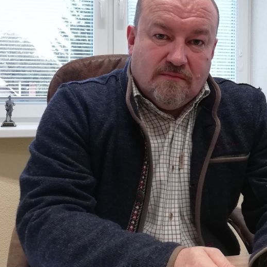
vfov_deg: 32.1
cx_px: 161
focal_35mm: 53
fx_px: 463
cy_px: 107
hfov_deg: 32.1
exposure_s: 1/33.3
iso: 250
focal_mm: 3.81
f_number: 2.2
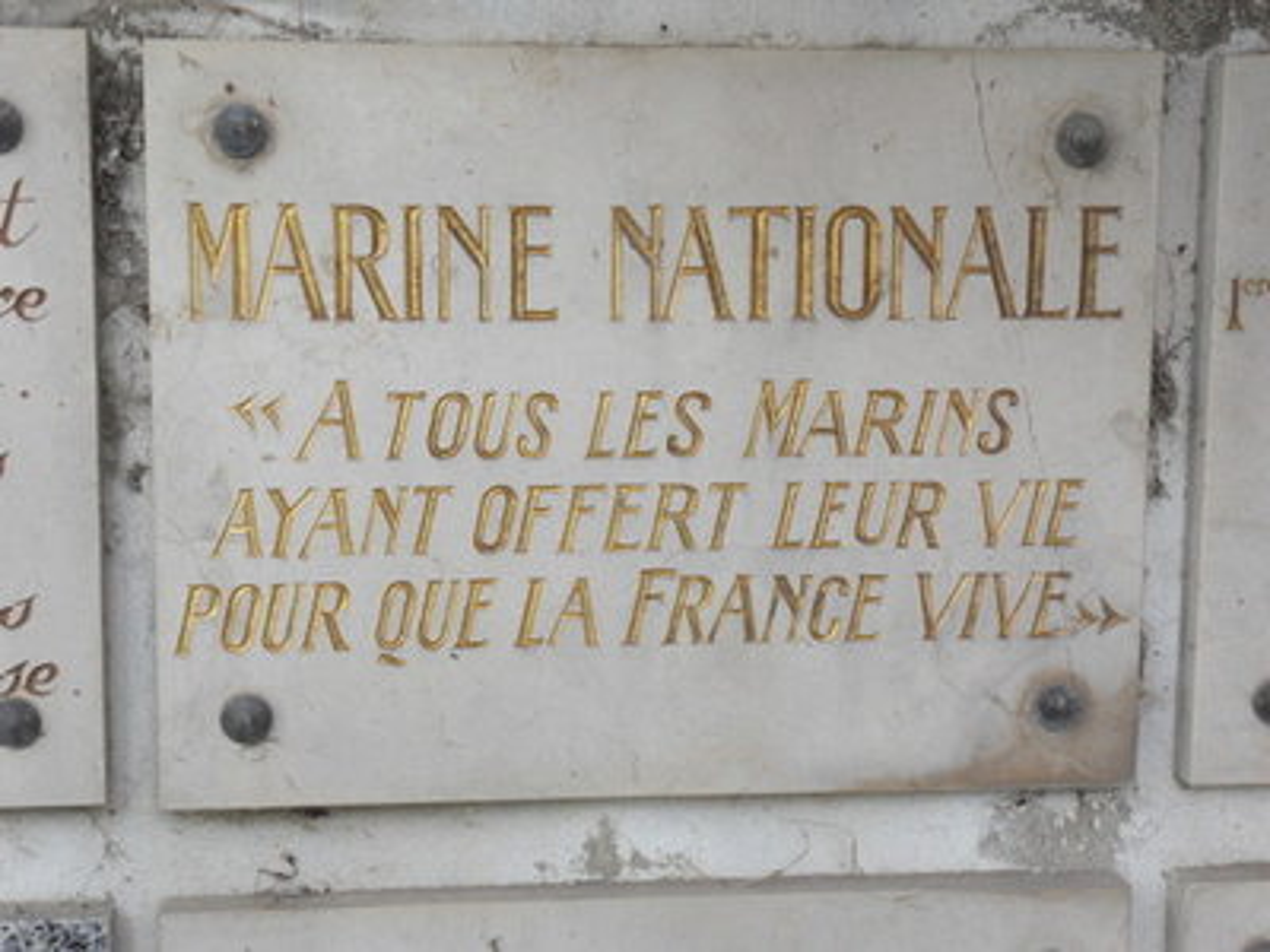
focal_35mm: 68
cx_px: 635
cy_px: 476
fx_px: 2495
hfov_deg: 28.6
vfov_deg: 21.6
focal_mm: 12.2
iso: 100
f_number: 5.1
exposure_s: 1/60
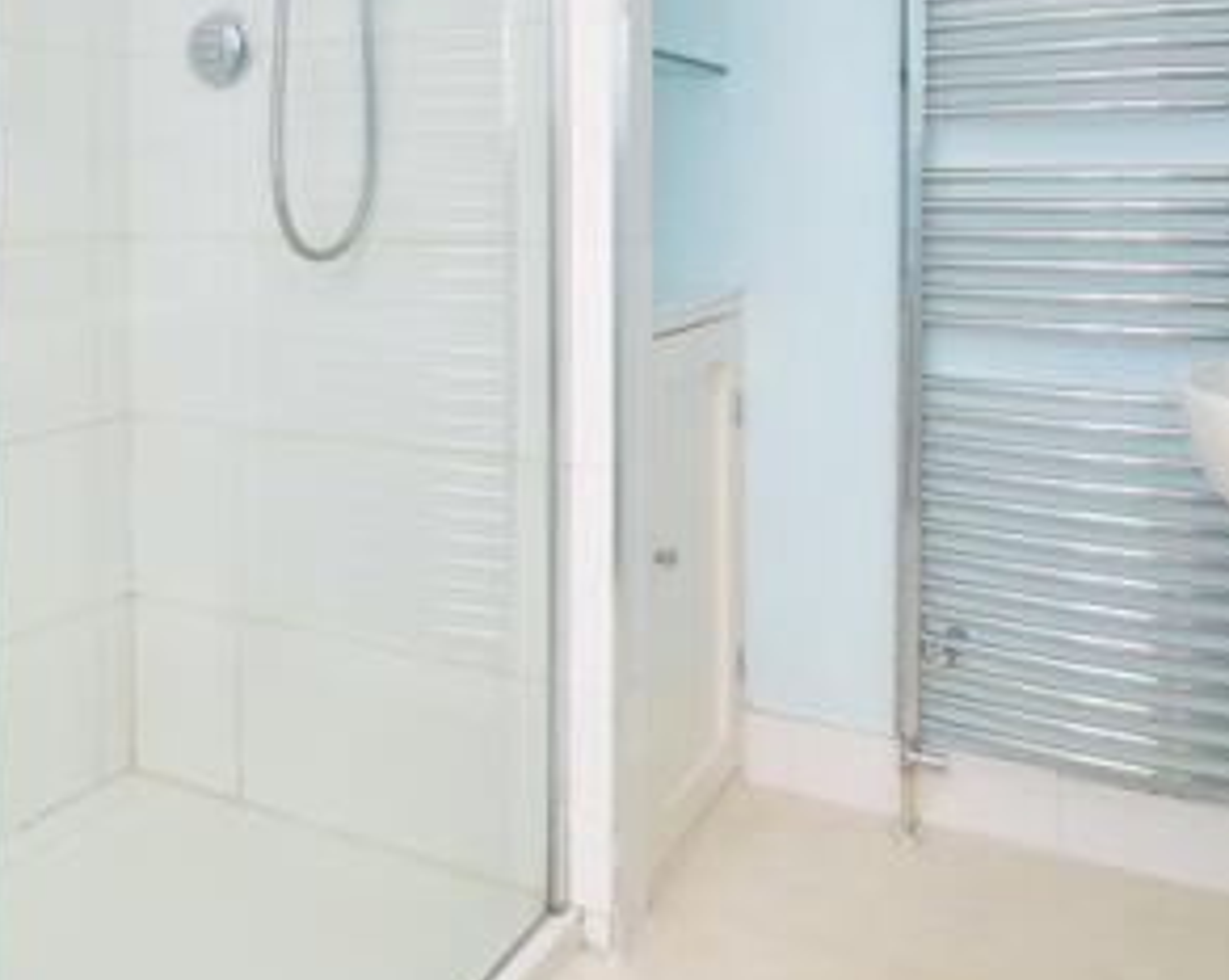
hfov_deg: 44.2
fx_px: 1381
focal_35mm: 38
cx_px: 147
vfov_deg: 37.8
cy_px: 204
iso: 1000
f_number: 8
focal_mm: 12
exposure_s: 1/40
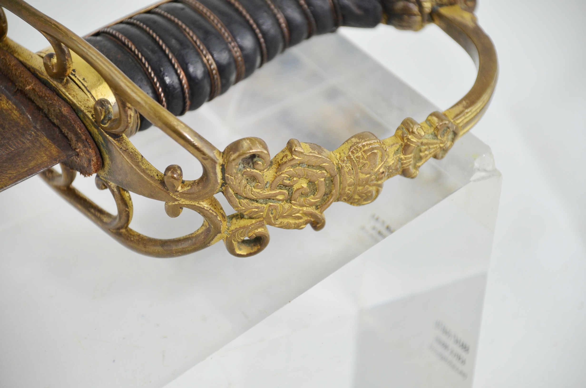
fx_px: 3289
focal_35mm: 202
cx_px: 293
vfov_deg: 6.8
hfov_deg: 10.2
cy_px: 194
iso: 720
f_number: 5.6
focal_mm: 135
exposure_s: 1/250
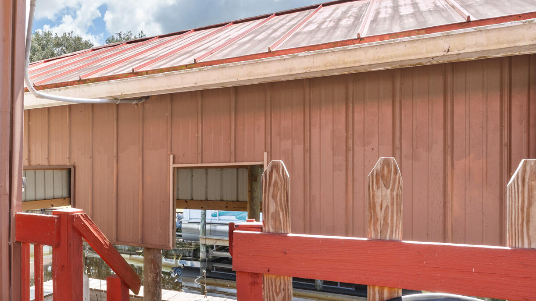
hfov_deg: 58.0
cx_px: 86
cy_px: 192
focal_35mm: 30
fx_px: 426
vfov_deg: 38.6
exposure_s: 1/20
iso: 250
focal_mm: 14
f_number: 9
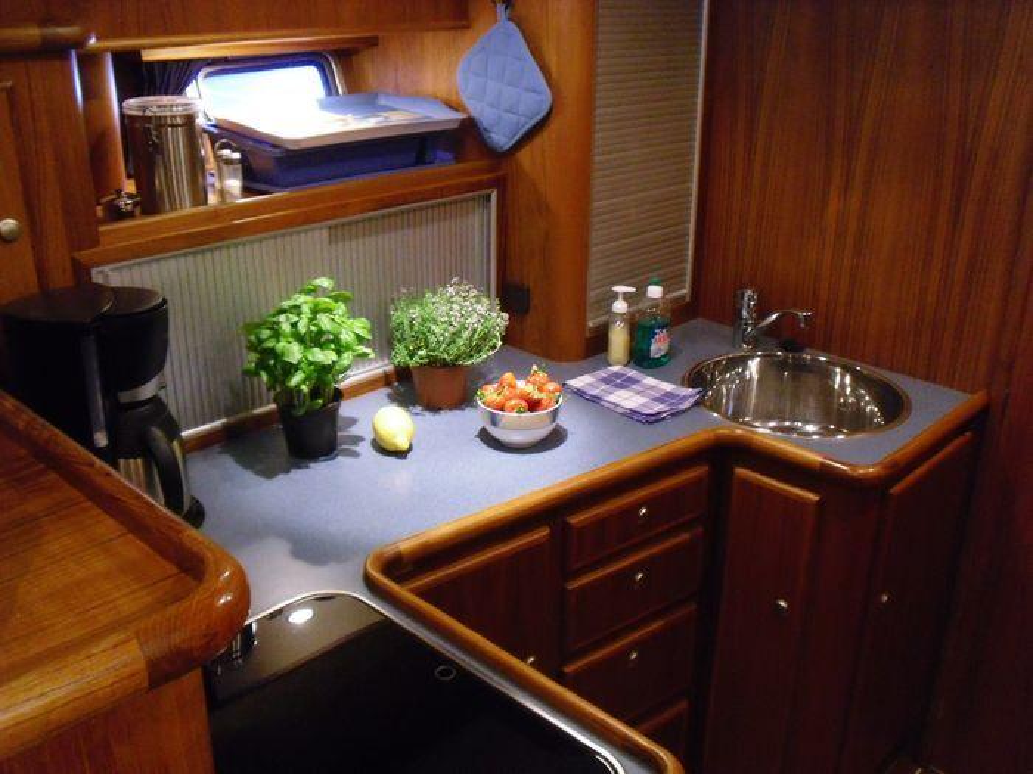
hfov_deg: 55.4
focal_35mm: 33
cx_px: 516
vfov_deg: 42.9
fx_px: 985
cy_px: 387
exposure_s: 1/6
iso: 400
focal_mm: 5.58
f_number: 2.8
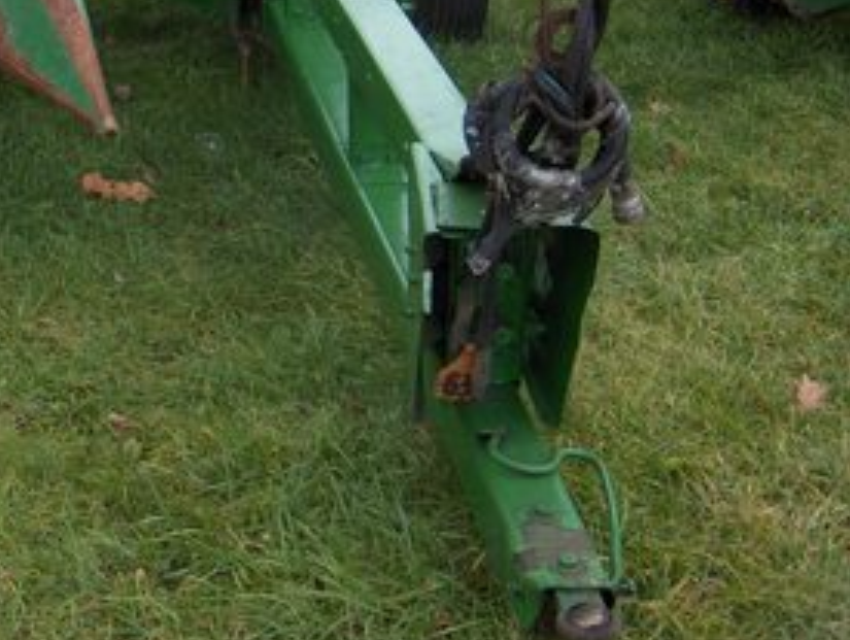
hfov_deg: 24.5
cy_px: 71
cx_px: 62
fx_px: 1893
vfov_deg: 18.9
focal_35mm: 77
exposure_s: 1/124
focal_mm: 8
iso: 170
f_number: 2.8
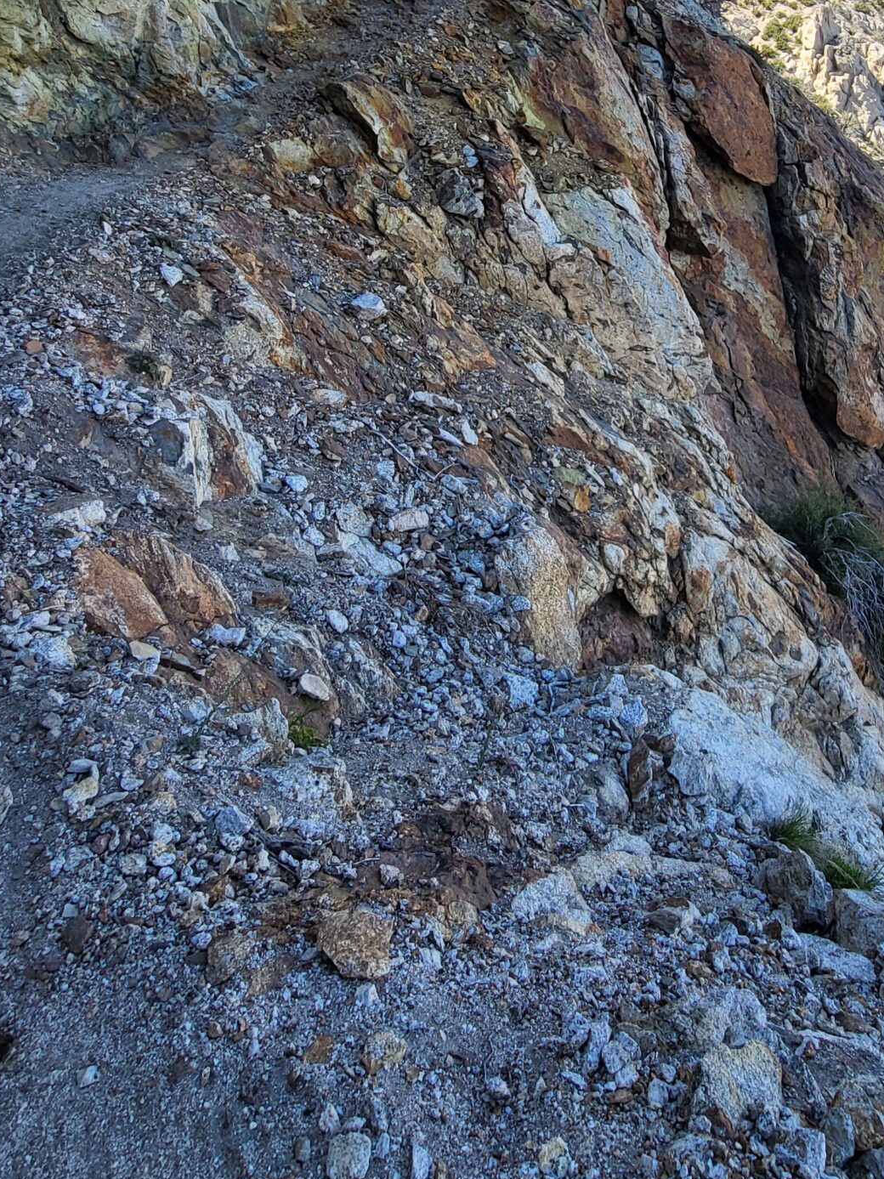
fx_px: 817
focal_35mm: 24
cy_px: 339
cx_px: 564
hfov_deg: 56.0
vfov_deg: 68.3
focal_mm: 1.74
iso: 32
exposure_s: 1/298
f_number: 2.2
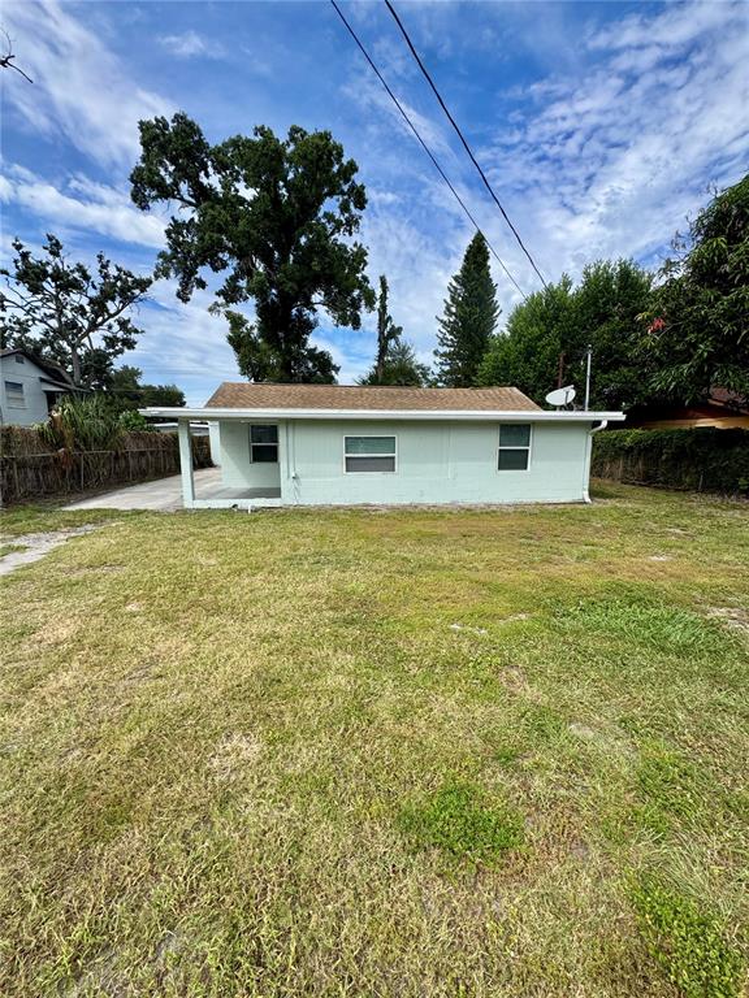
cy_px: 499
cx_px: 374
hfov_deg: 85.7
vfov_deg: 102.1
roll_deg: +0.3
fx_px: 404
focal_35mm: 14
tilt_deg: -9.1
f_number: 2.2
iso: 50
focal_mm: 2.22
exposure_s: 1/1637
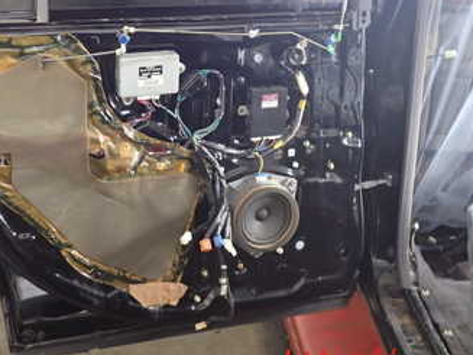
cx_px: 178
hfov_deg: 34.8
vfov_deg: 25.9
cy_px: 57
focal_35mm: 55
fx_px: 751
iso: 200
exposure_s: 1/30
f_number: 2.3
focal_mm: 5.4
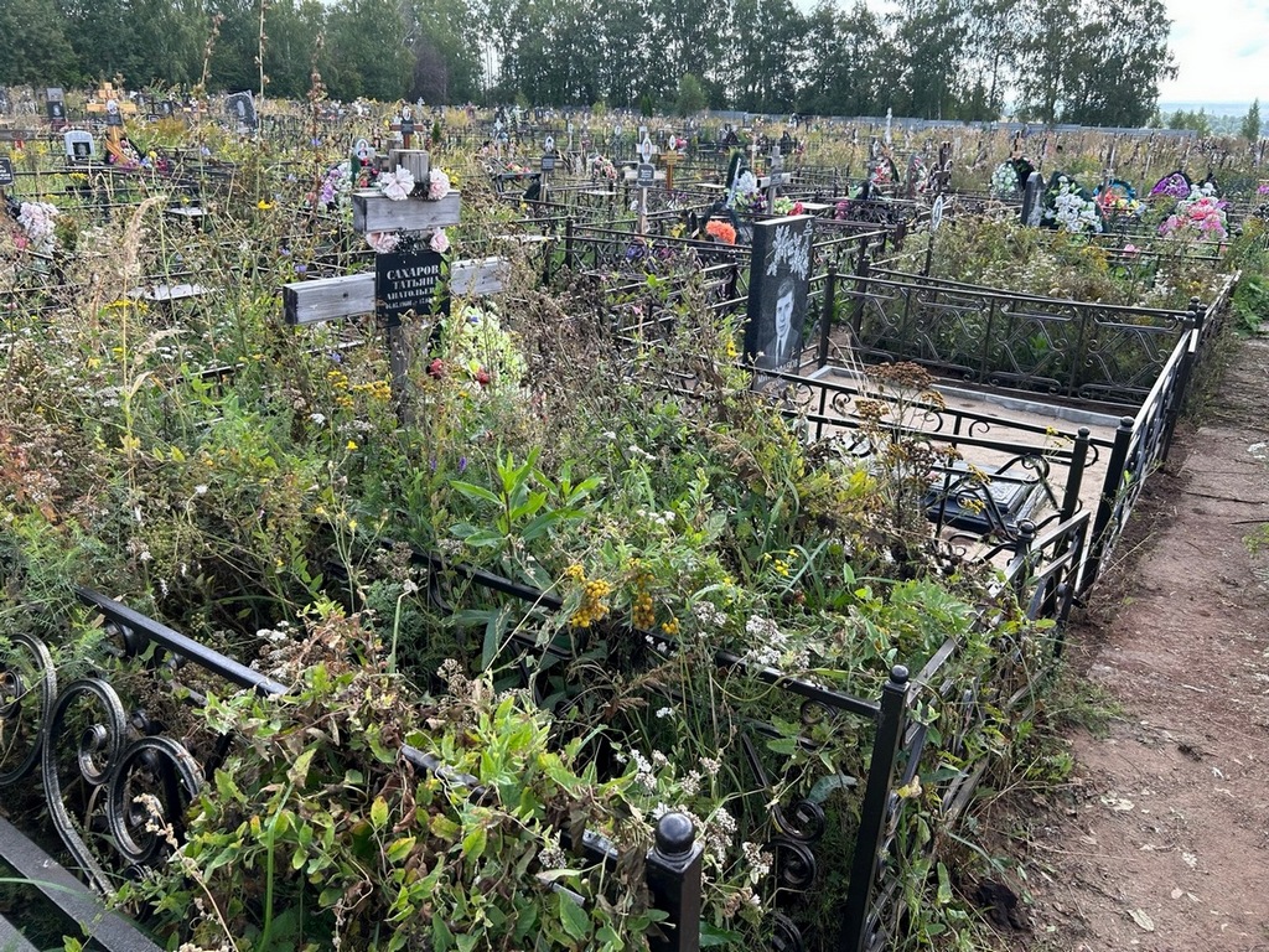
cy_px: 476
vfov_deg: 53.1
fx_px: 953
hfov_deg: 67.3
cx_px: 634
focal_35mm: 26
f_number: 1.5
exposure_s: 1/692
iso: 50
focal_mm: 5.7
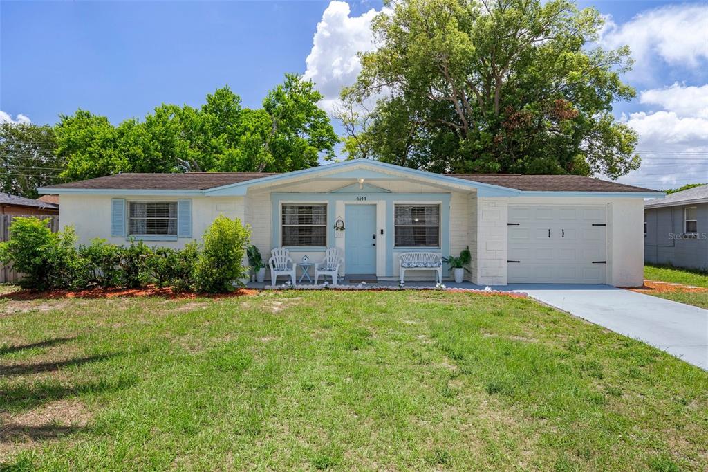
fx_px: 452
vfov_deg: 55.1
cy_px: 236
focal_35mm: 23
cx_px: 354
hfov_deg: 76.1
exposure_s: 1/125
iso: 320
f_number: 8
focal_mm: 23
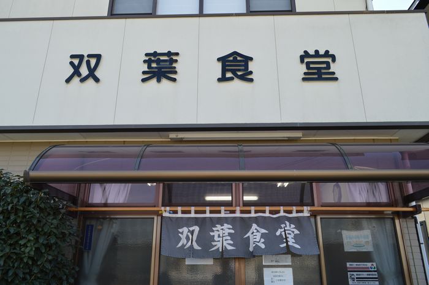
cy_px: 142
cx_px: 214
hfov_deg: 67.4
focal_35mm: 27
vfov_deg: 47.8
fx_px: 321
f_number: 5.6
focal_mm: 18
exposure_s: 1/125
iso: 100
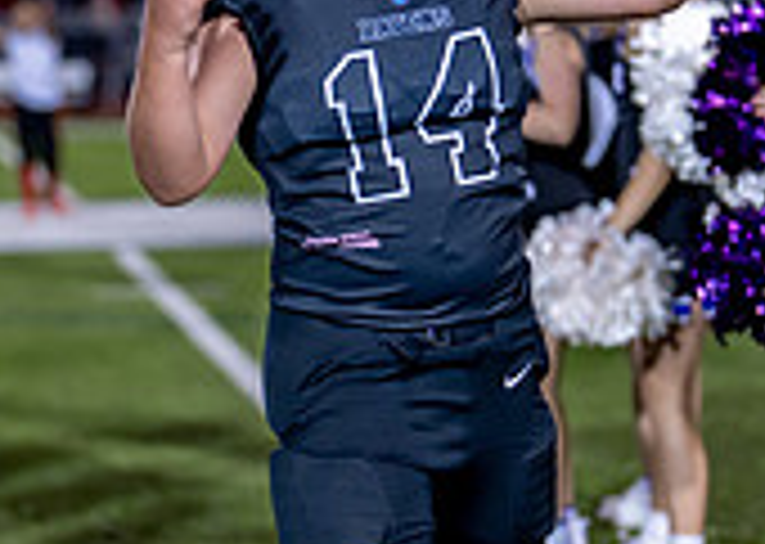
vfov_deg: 8.0
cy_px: 238
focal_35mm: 179
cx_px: 387
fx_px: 3884
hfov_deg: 11.2
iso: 500
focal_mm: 50
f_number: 1.2
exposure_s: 1/1000
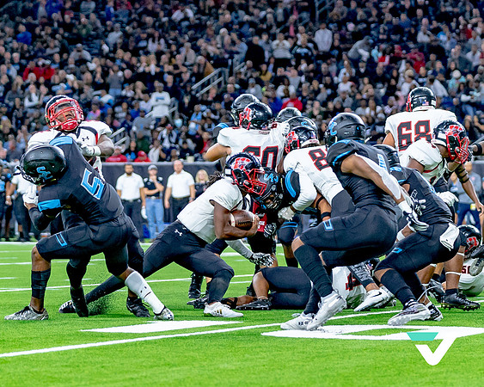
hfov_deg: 10.5
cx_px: 198
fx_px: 2643
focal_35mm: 185
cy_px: 160
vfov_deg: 8.4
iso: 2000
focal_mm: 95
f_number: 2.8
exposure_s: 1/1500
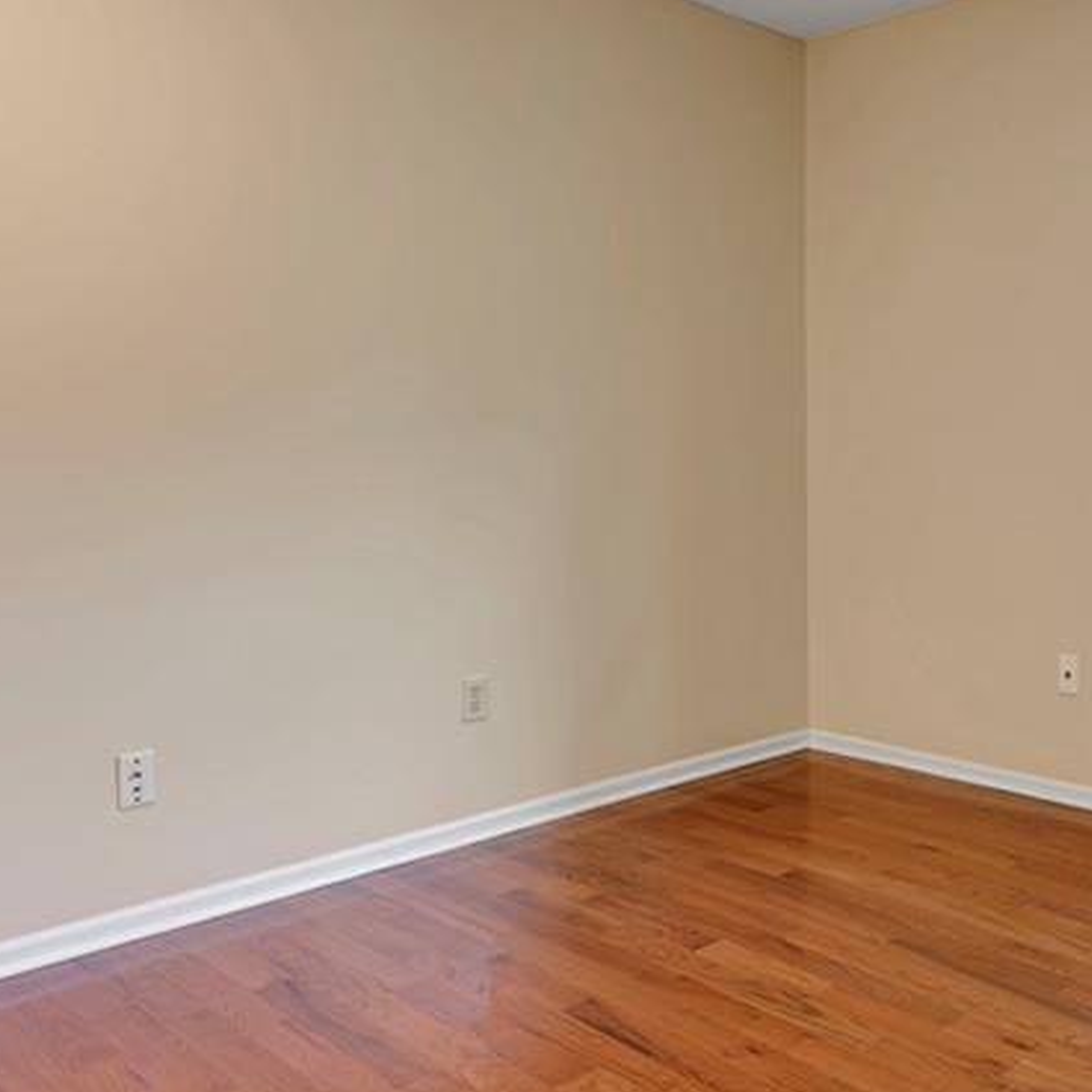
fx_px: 1215
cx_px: 890
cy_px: 466
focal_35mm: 34
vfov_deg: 48.3
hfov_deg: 45.7
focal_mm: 16.5
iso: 125
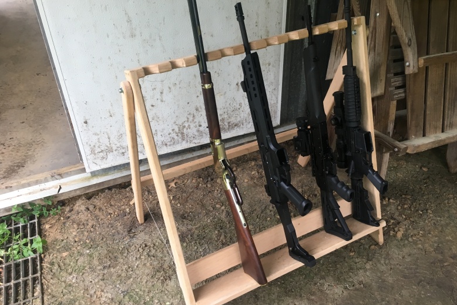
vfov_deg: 42.3
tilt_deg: -35.4
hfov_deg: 60.3
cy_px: 148
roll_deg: +1.4
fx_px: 394
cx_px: 234
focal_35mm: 31
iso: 50
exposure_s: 1/30
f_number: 2.2
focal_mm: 4.15
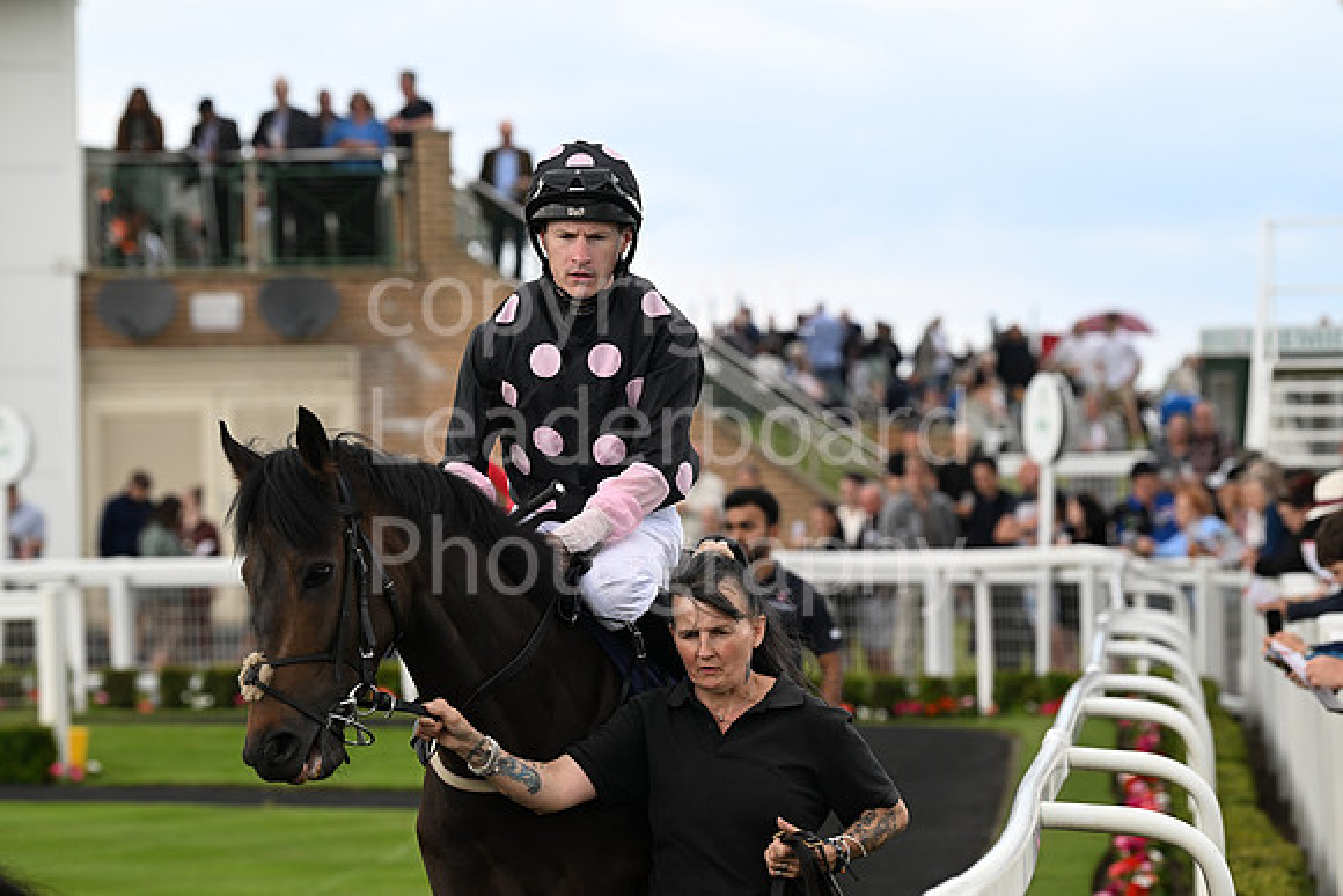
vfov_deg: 7.9
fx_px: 6530
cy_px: 448
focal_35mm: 175
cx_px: 672
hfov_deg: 11.7
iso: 500
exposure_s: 1/640
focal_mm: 175
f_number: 5.6
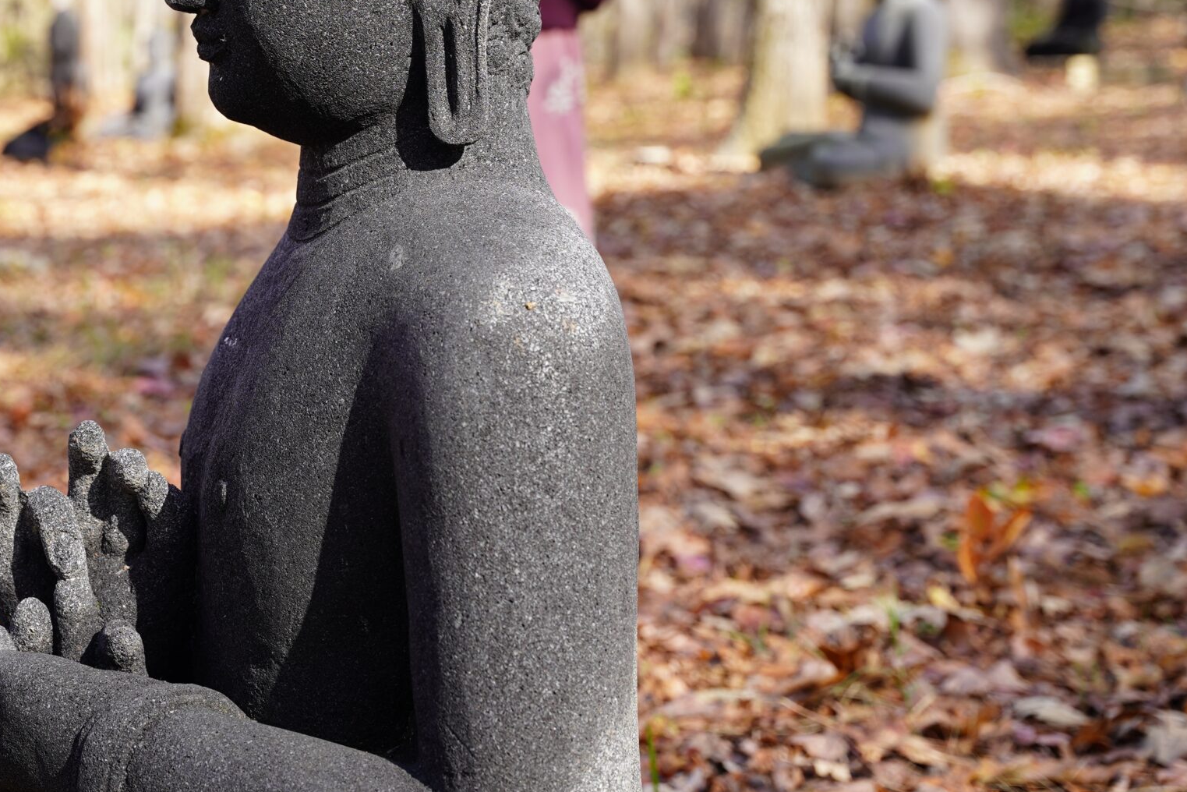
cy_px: 256
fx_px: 2616
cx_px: 256
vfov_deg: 17.2
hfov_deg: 25.2
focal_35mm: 79
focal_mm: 47.2
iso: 100
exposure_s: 1/160
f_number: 4
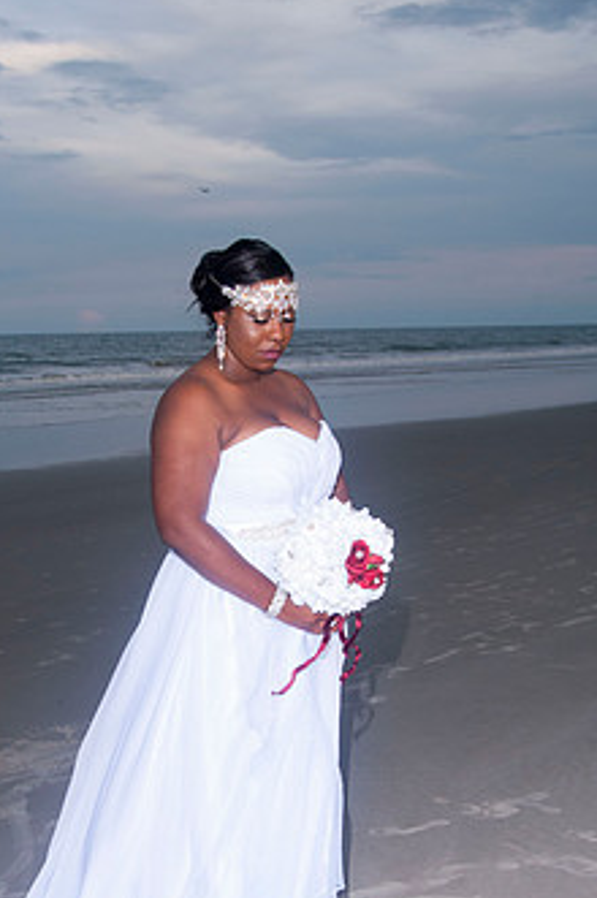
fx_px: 1321
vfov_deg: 37.3
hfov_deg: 25.4
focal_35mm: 53
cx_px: 221
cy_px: 572
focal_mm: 26
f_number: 6.3
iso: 400
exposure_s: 1/250
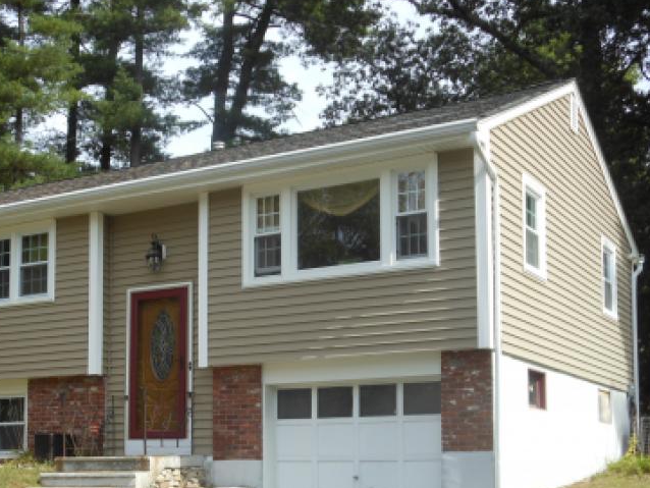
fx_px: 1146
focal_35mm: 61
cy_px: 363
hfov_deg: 31.2
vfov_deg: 23.8
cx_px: 180
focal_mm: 6.8
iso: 80
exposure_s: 1/400
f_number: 3.6
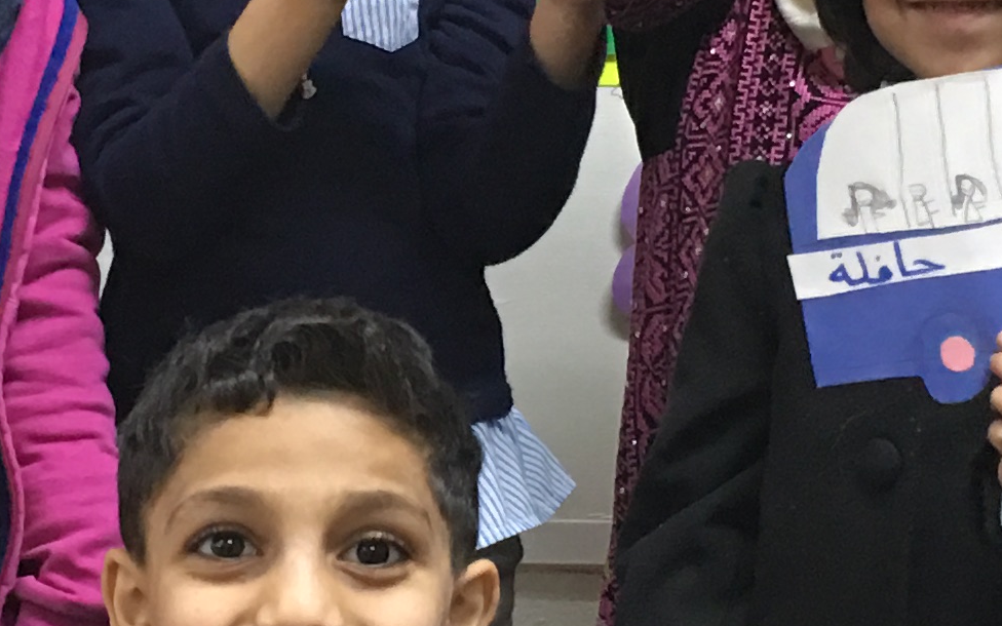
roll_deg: -0.1
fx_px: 3468
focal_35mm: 127
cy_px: 395
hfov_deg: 16.3
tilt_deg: -5.4
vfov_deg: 10.3
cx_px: 235
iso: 80
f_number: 2.2
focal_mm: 4.15
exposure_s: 1/15
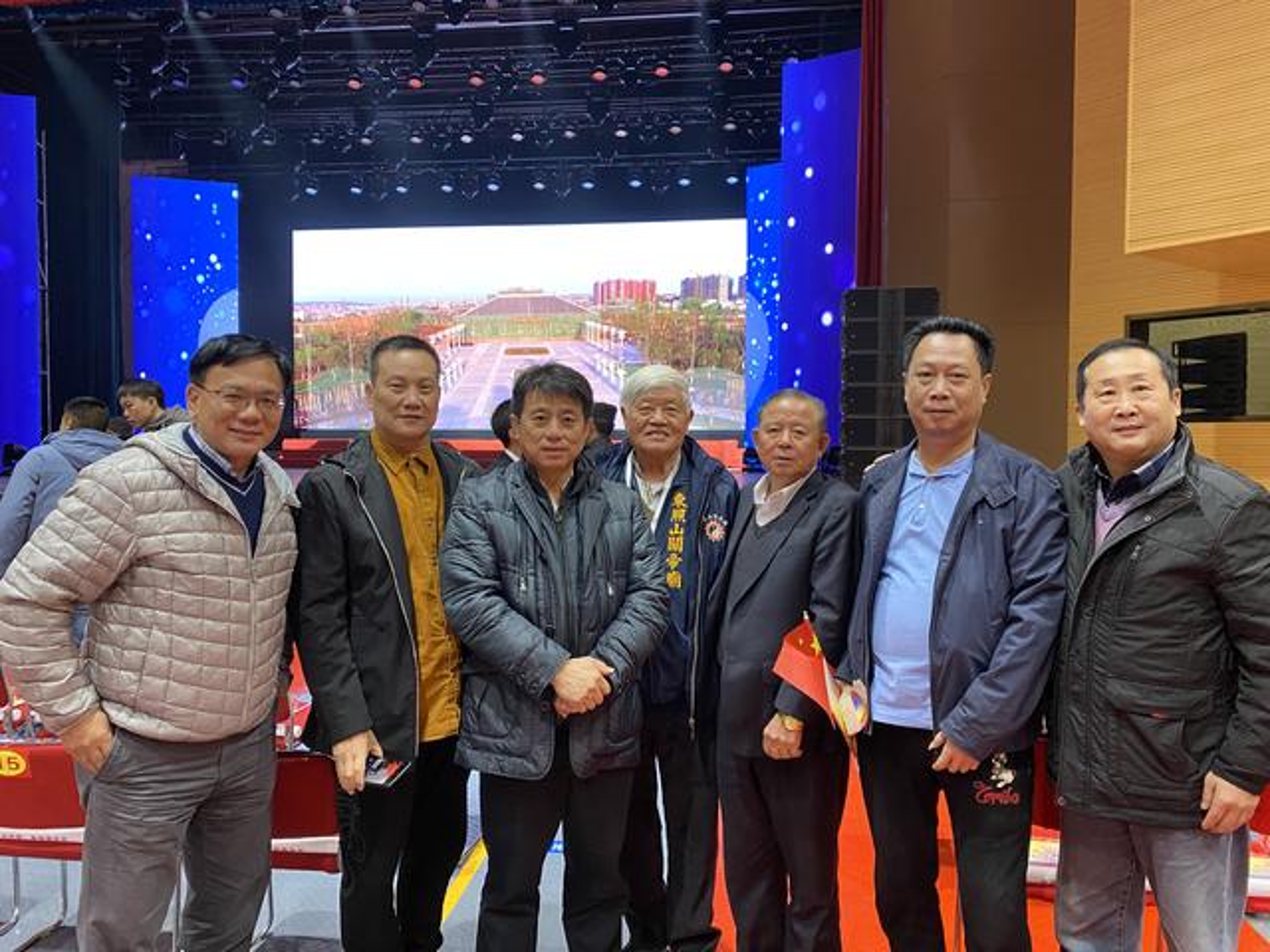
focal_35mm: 26
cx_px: 635
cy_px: 476
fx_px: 954
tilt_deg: -2.3
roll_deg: -1.0
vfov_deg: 53.1
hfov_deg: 67.3
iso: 200
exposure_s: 1/60
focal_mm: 4.25
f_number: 1.8
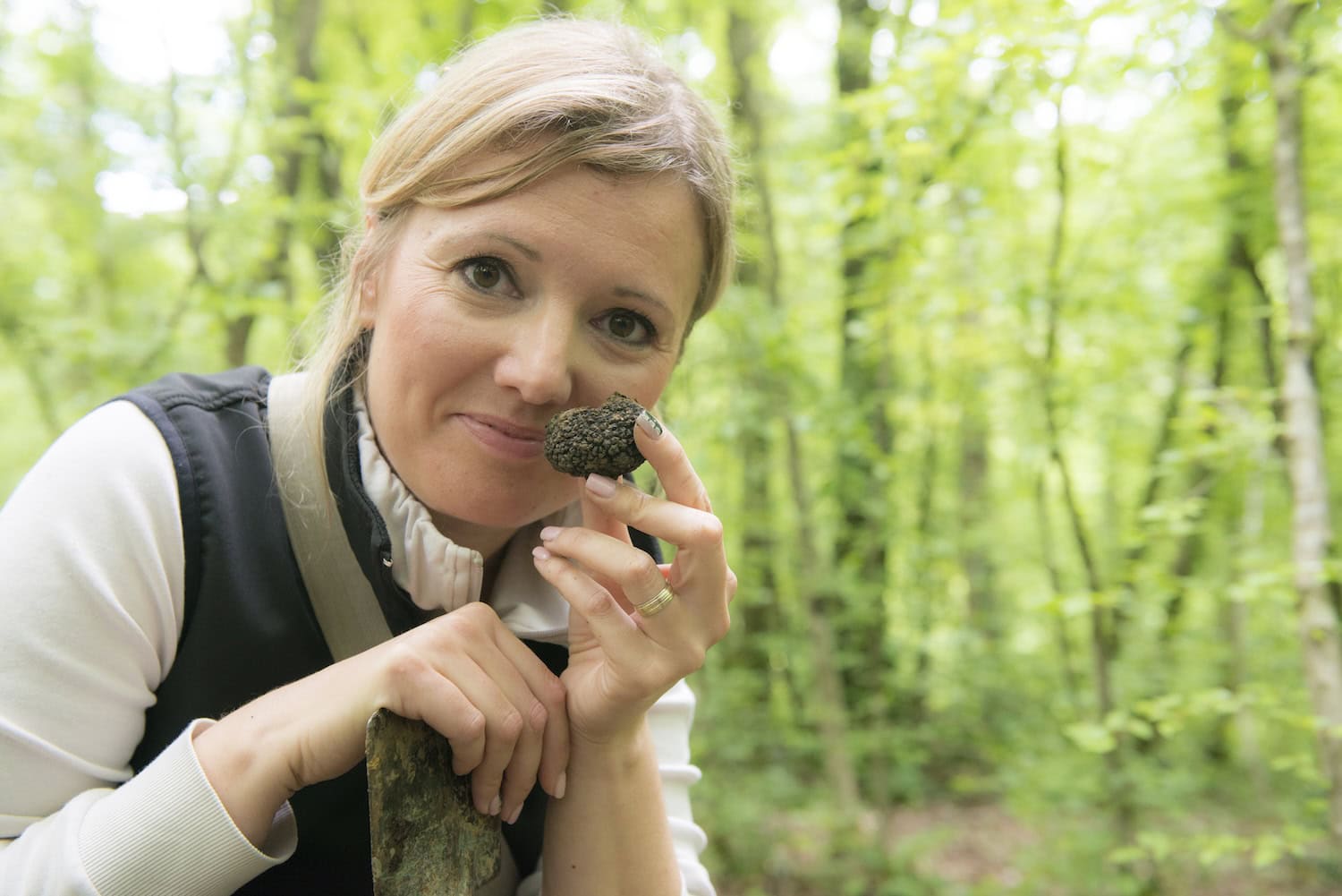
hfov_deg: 44.5
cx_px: 671
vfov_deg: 30.5
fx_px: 1641
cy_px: 448
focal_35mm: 44
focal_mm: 44
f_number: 4.5
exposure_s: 1/160
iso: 1000
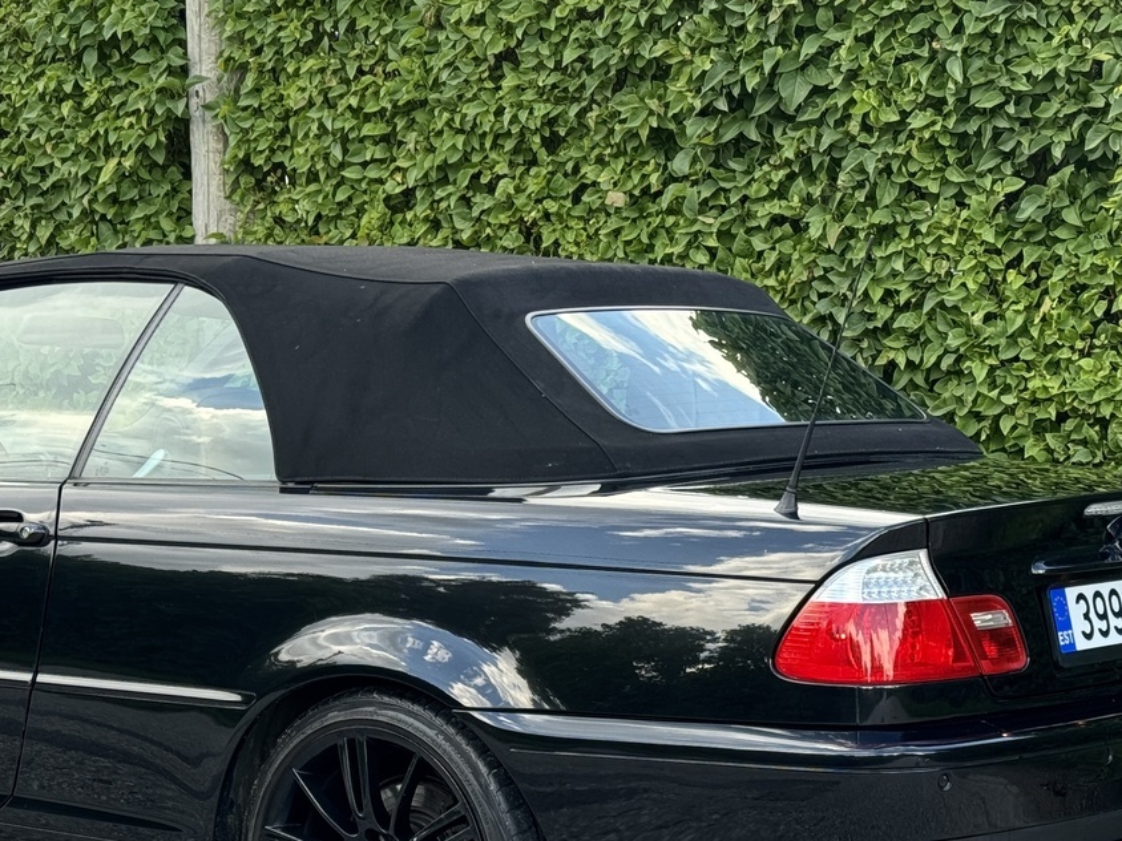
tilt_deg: -8.1
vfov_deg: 16.2
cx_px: 296
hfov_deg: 21.4
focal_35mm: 91
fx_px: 2950
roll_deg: +1.4
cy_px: 594
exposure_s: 1/232
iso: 64
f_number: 1.78
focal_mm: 6.76
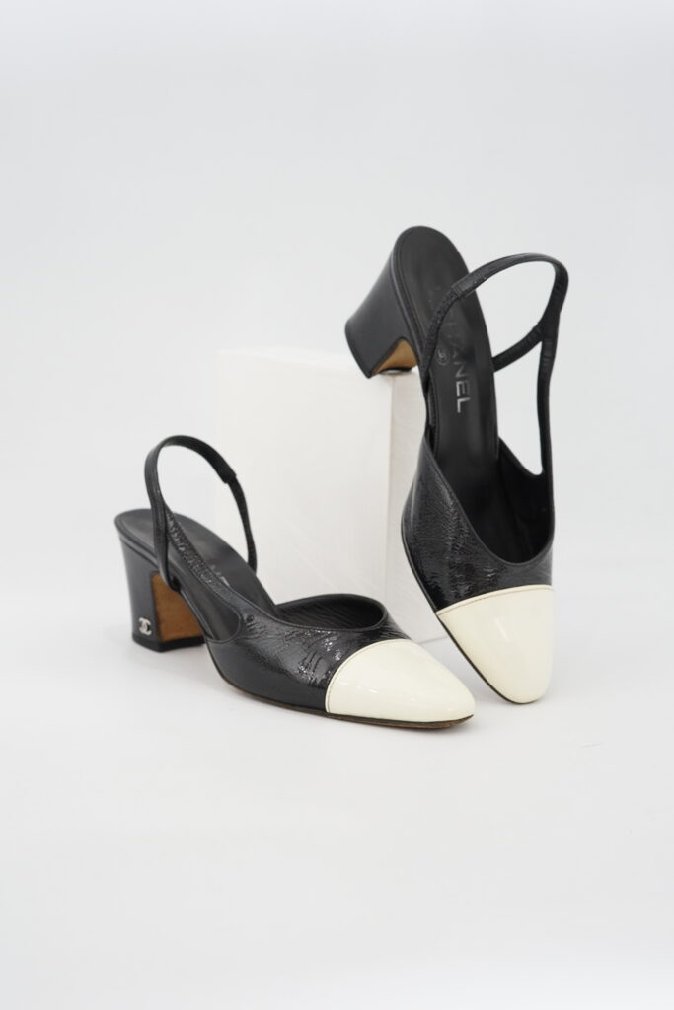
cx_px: 337
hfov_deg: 27.0
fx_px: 1404
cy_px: 505
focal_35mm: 50
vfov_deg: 39.6
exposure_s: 1/13
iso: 640
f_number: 6.3
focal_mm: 50
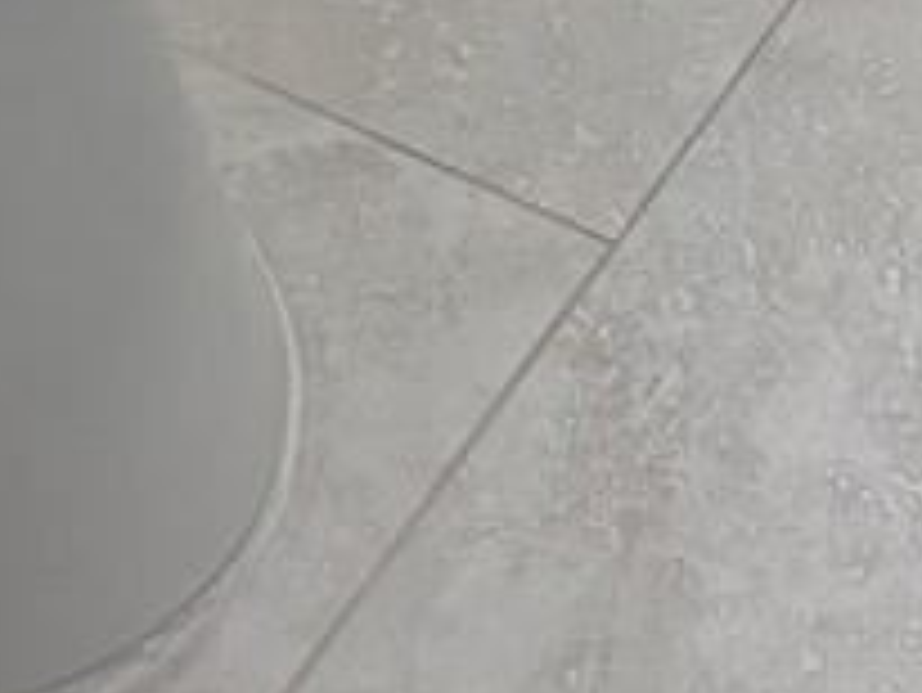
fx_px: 5410
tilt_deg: -29.8
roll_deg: -1.3
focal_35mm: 203
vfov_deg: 6.3
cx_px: 1331
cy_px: -1886
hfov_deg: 9.5
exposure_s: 1/120
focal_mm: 5.96
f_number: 1.6
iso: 64
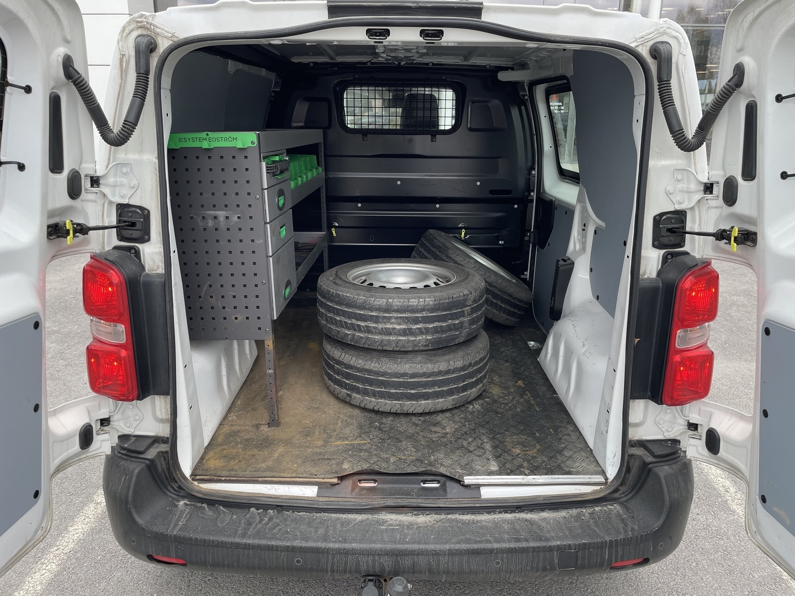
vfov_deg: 53.1
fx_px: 597
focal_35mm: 26
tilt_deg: -15.8
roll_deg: -0.6
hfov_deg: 67.3
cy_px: 298
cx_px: 398
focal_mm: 4.2
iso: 32
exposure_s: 1/394
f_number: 1.6
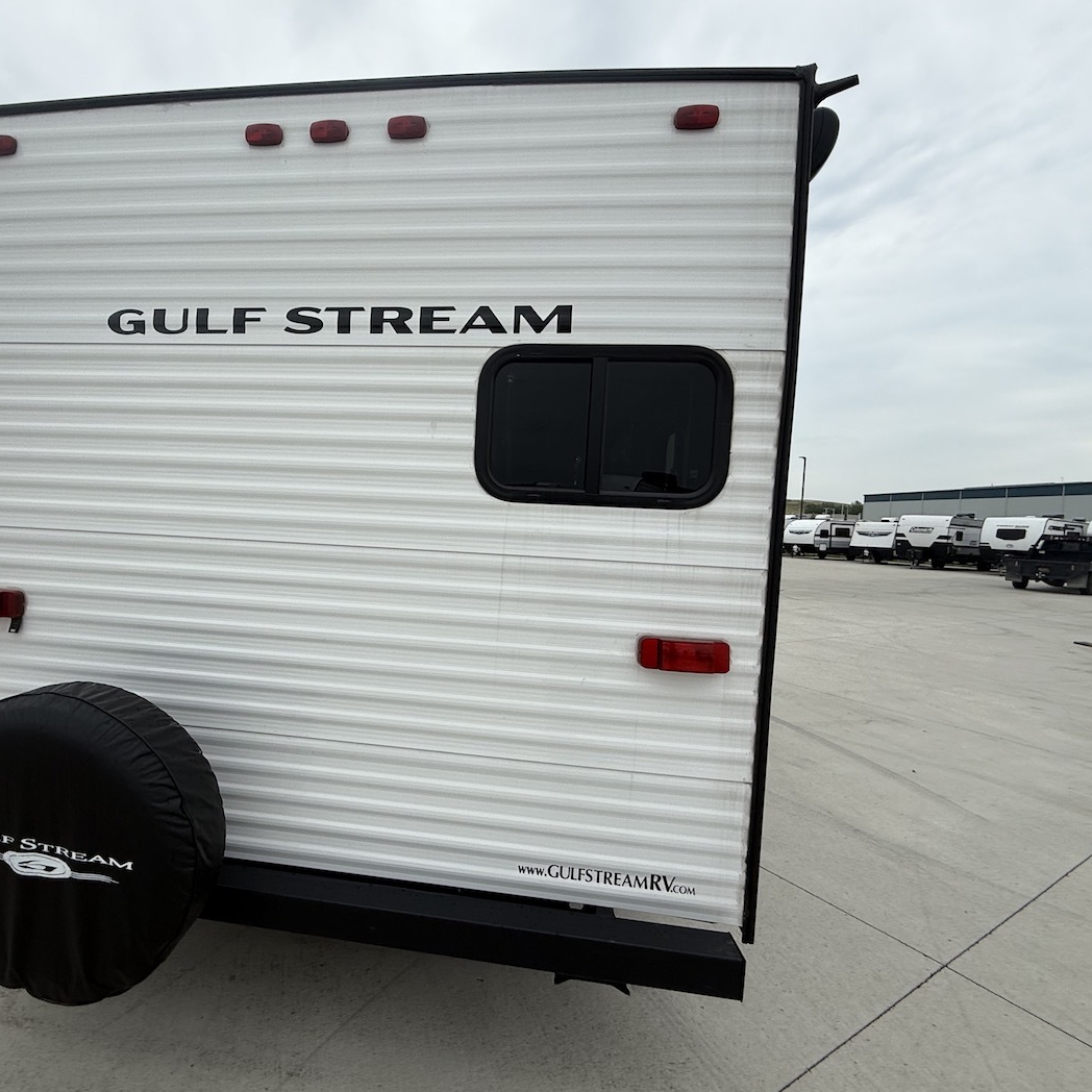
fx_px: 607
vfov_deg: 84.0
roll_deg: -2.4
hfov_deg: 83.0
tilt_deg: -4.8
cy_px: 545
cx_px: 439
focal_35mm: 17
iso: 50
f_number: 2.2
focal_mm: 2.22
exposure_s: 1/864
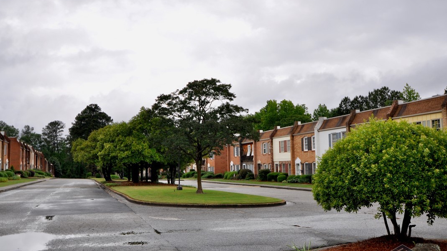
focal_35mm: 34
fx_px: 397
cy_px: 138
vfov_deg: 35.1
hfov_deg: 58.7
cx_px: 221
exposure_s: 1/320
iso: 200
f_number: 9
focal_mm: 21
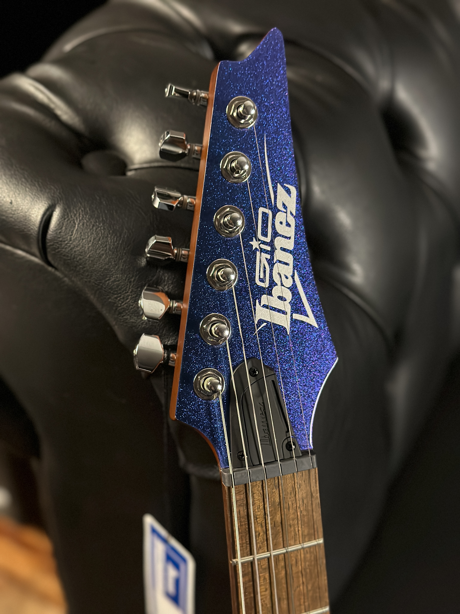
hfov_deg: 30.3
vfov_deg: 39.7
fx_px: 850
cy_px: 307
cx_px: 230
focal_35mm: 48
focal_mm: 6.86
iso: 640
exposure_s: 1/40
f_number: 1.8
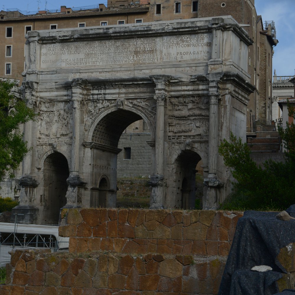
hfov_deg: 20.9
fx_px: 800
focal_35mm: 83
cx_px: 148
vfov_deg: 20.9
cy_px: 149
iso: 200
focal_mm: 65
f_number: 11
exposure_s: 1/500
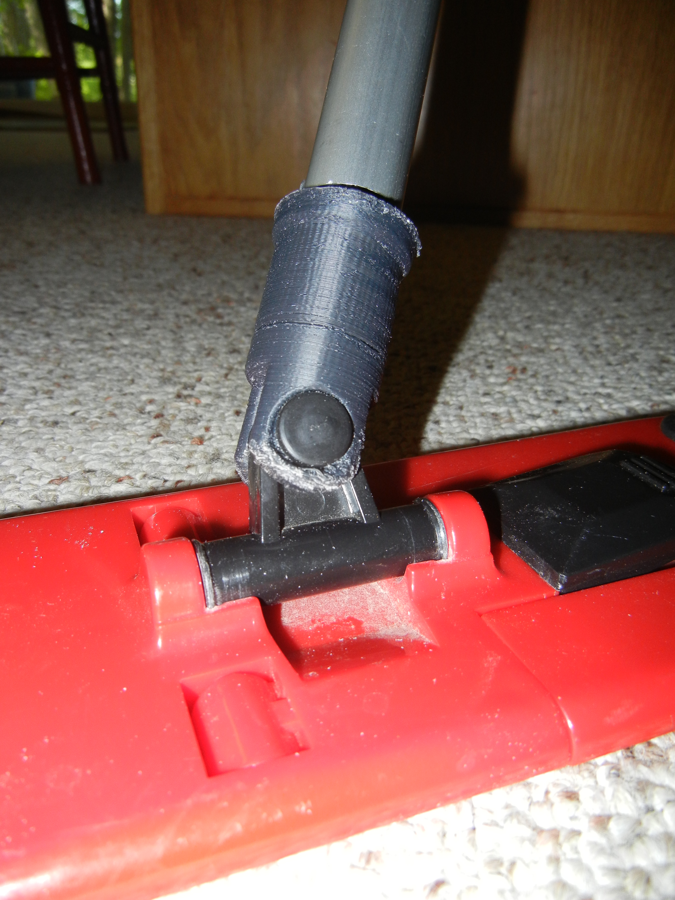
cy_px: 450
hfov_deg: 46.8
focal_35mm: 30
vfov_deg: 60.0
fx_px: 780
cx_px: 338
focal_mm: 5.4
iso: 200
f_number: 7
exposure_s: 1/30
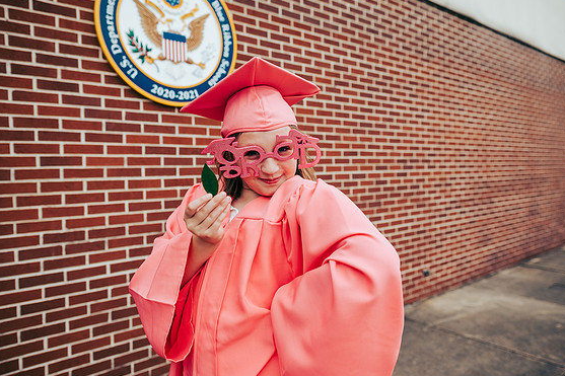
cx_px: 288
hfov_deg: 71.5
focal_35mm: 25
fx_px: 392
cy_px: 184
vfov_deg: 51.3
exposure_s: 1/320
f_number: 2.8
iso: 320
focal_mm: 24
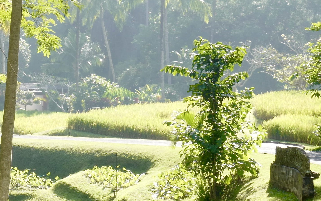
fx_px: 1041
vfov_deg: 11.0
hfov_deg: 15.9
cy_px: 103
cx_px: -176
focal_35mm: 119
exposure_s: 1/60
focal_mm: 28
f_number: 16
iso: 640
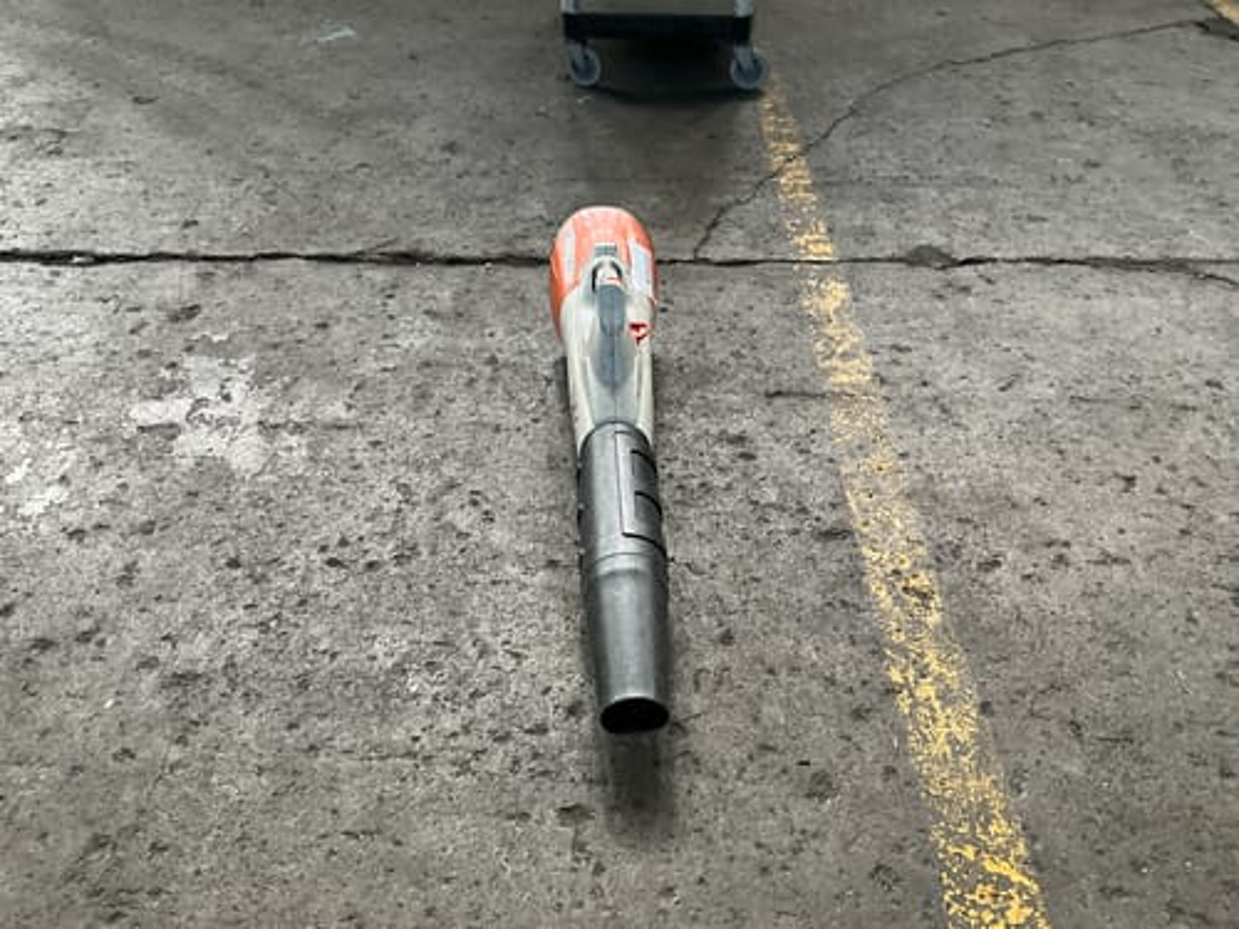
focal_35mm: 28
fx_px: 1002
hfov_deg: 63.4
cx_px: 620
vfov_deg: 49.7
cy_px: 464
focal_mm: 3
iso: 64
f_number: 1.8
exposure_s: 1/82
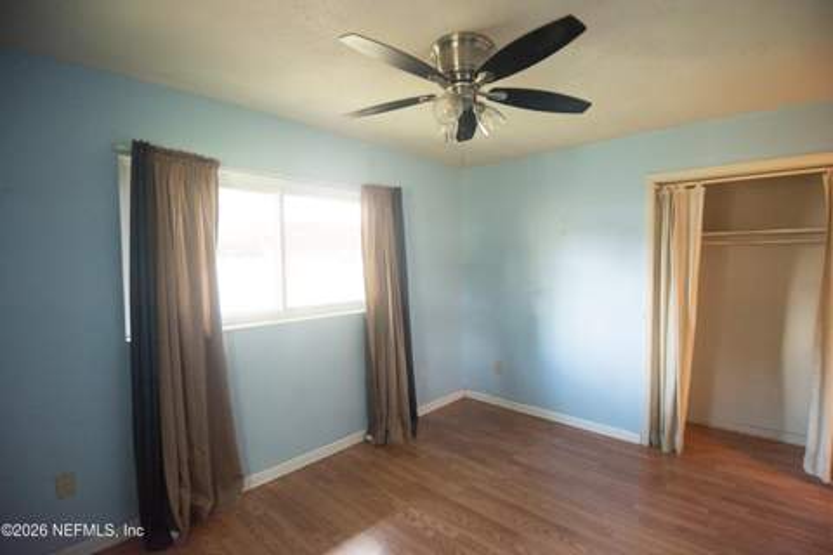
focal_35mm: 17
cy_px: 278
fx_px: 393
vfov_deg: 70.4
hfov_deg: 93.3
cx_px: 416
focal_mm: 17
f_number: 5
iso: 250
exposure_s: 1/60
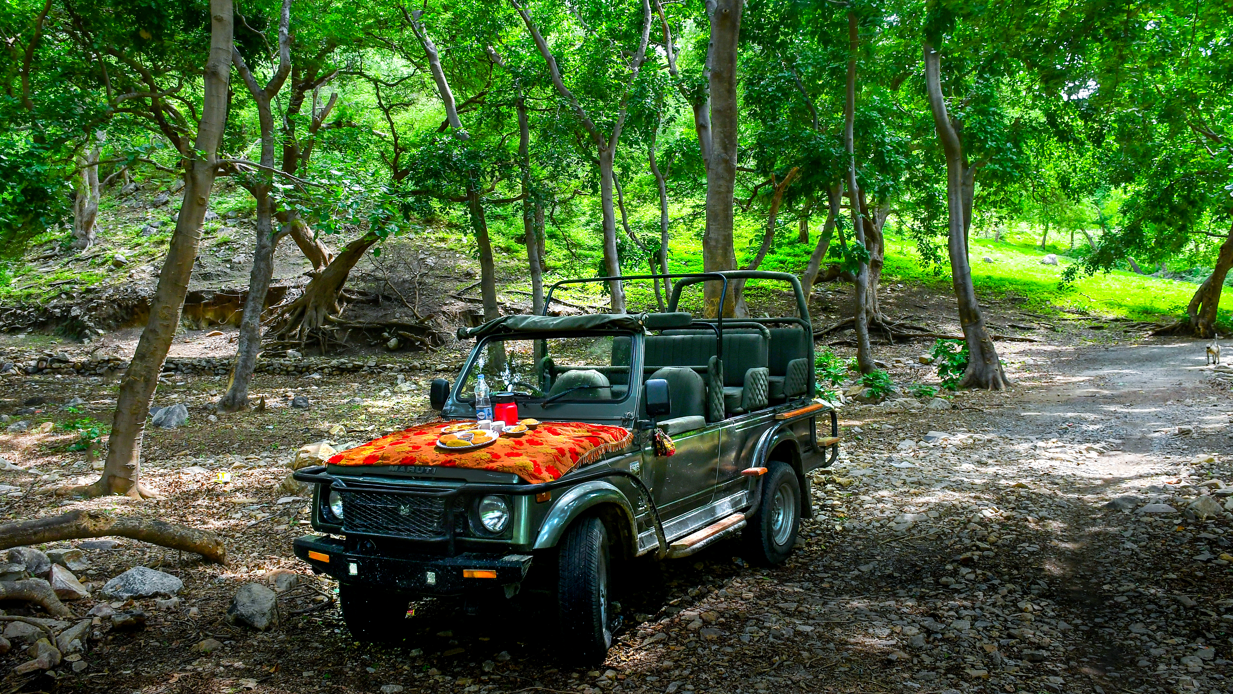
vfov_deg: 40.1
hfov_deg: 66.1
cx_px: 603
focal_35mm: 29
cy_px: 291
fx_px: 948
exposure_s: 1/500
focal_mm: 18
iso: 640
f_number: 7.1
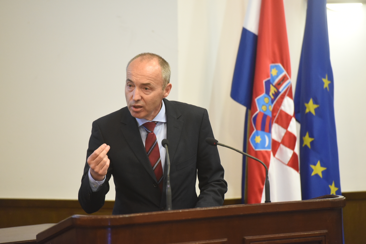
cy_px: 122
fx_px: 2033
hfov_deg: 10.3
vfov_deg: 6.9
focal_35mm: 200
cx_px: 183
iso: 5000
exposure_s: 1/100
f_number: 4
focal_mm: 200
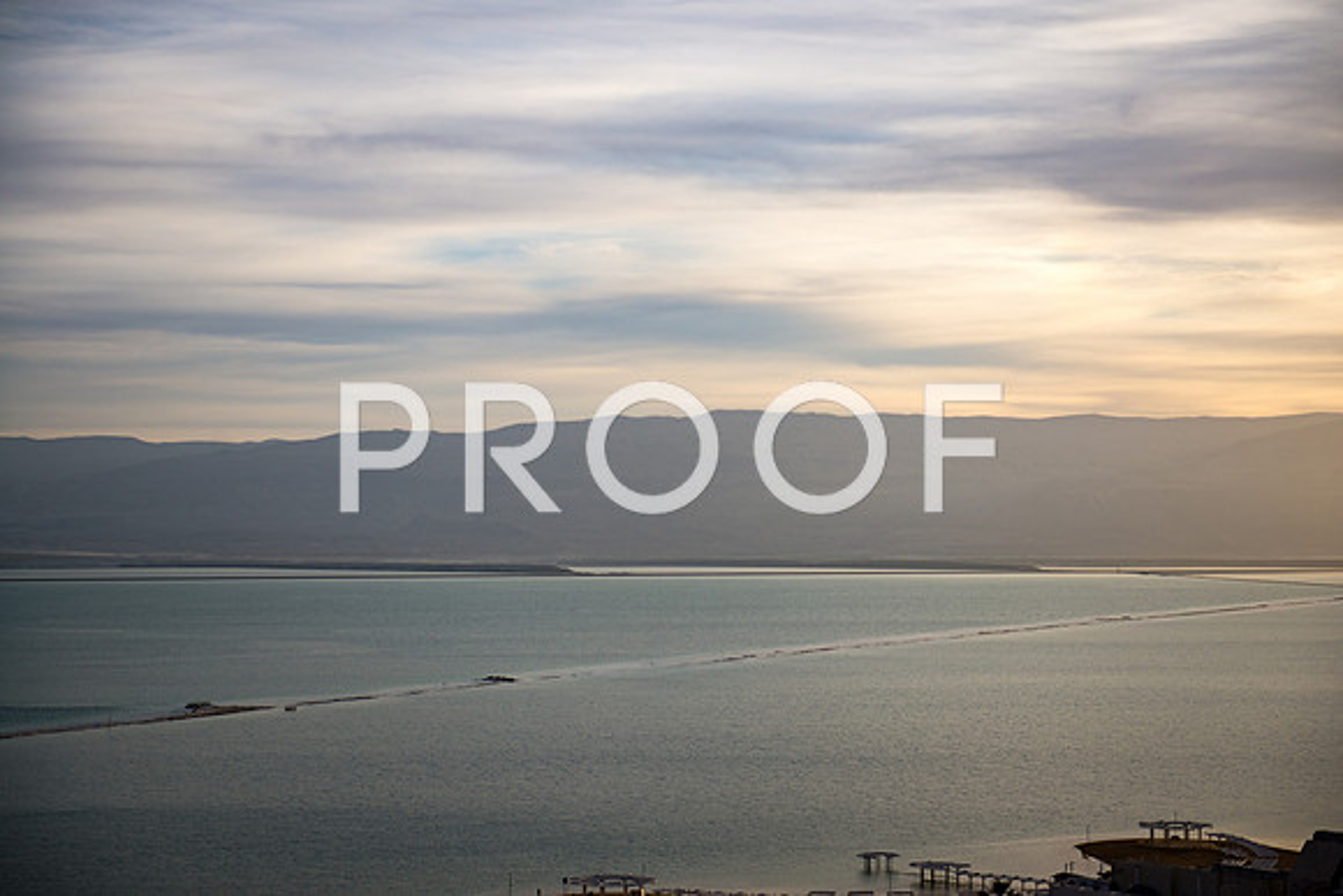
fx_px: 2612
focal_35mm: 70
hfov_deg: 28.8
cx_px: 672
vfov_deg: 19.5
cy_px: 448
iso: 200
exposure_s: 1/3200
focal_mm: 70
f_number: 2.8
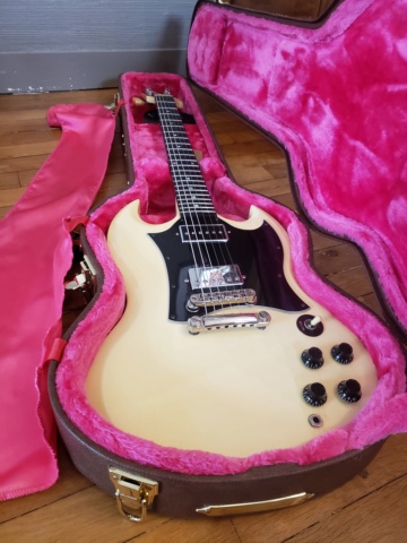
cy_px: 272
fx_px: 408
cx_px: 204
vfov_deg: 67.3
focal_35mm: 26
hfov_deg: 53.1
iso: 320
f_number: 1.5
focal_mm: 4.3
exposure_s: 1/33
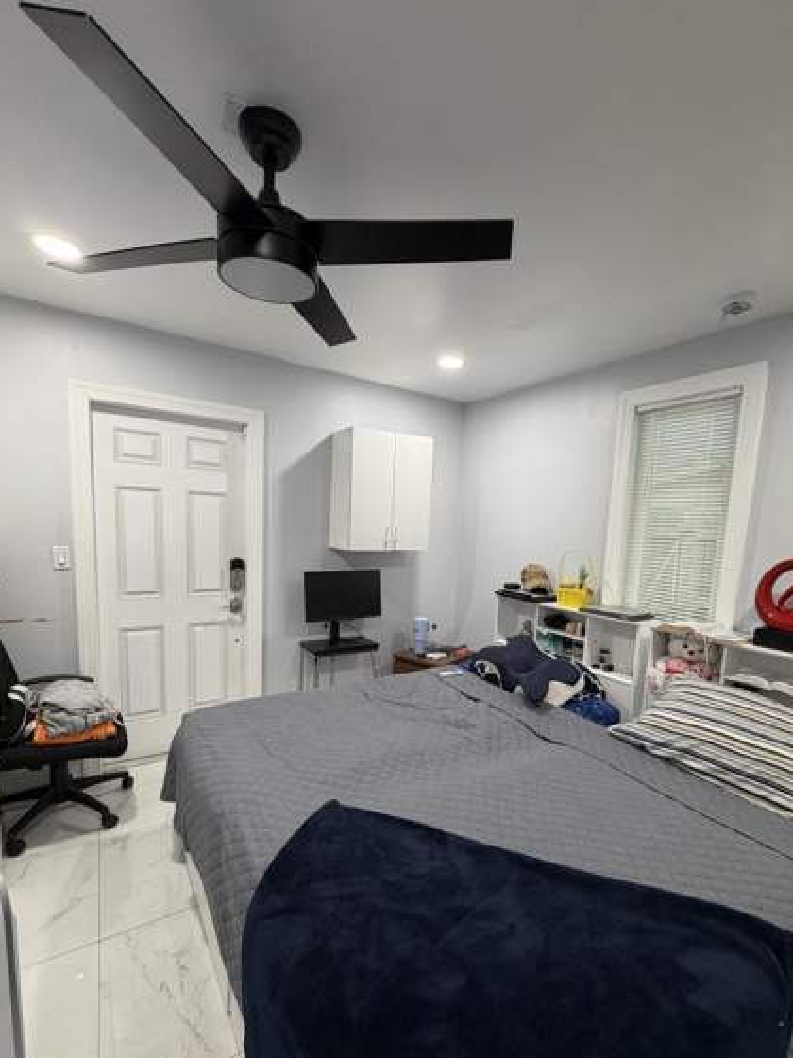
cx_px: 415
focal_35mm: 16
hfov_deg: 78.1
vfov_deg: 94.1
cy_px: 588
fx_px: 489
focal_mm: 2.22
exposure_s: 1/60
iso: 160
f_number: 2.2
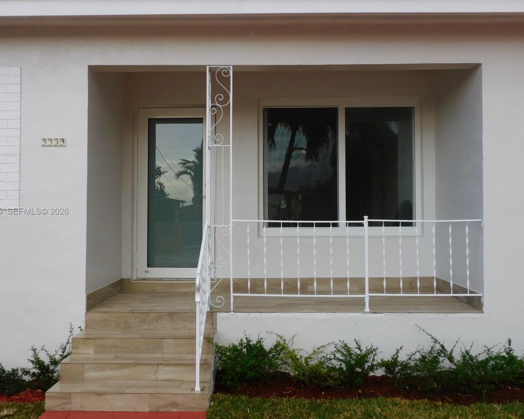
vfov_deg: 42.2
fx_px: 543
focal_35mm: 35
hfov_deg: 51.5
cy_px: 212
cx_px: 242
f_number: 3.6
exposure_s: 1/320
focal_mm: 5.9
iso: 125
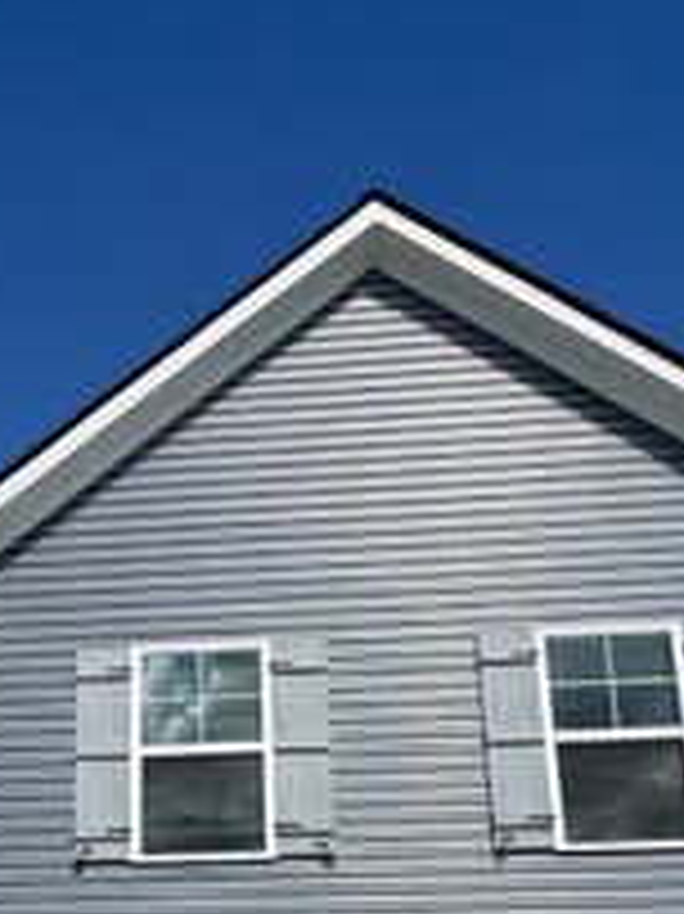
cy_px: 948
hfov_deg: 30.6
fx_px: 1213
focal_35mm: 46
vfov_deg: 36.4
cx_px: 122
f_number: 2.2
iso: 20
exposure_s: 1/1399
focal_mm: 2.22
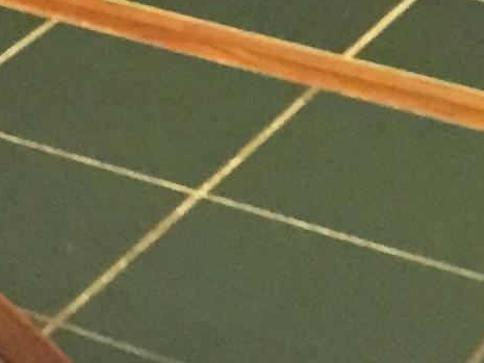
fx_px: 2615
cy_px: -738
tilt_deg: -7.1
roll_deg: +1.4
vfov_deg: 7.1
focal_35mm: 187
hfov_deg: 9.5
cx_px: -644
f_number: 2.2
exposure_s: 1/30
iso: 250
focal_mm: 4.15
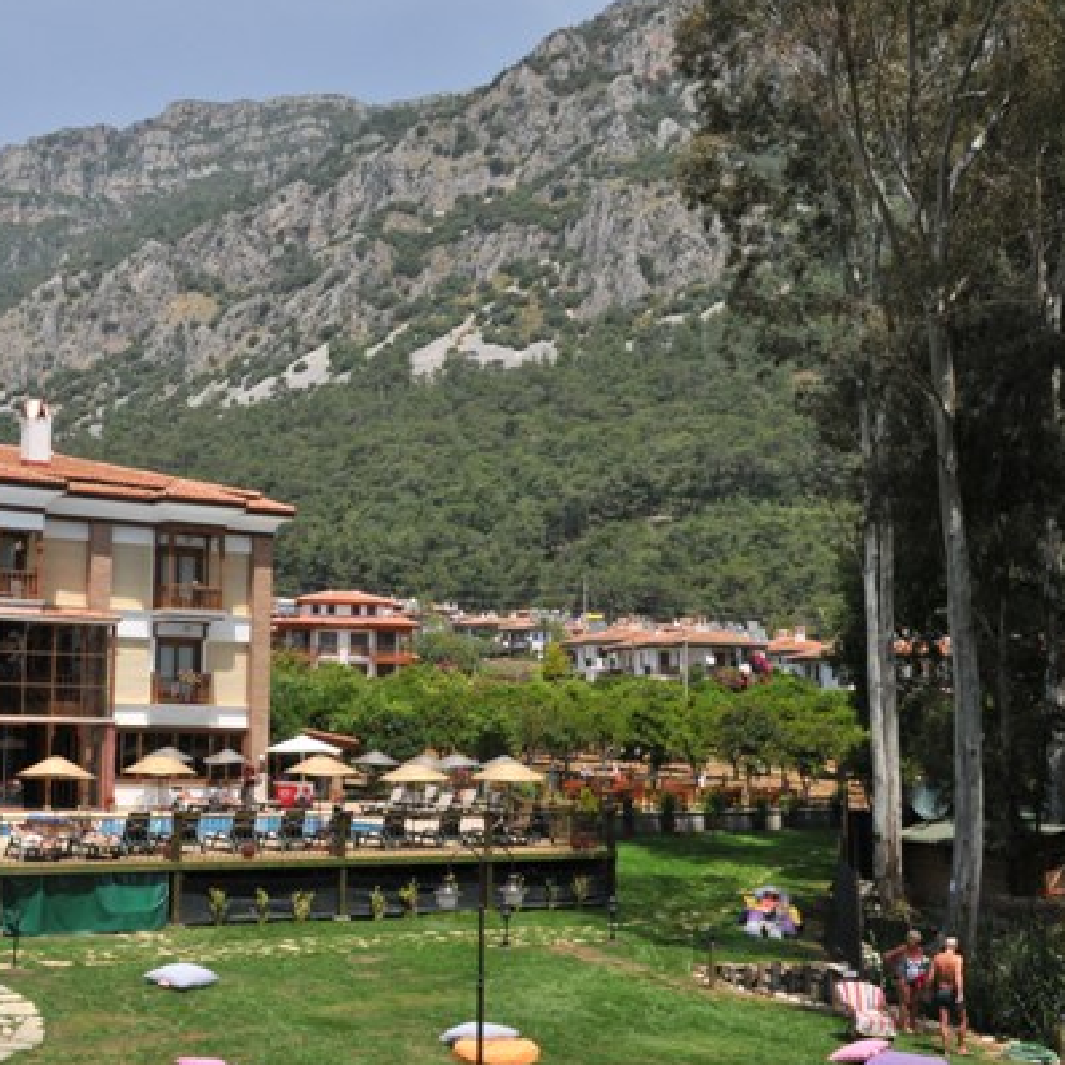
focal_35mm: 45
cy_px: 553
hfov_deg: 36.7
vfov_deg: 37.5
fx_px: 1566
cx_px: 265
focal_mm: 22
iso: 640
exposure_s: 1/640
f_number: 13
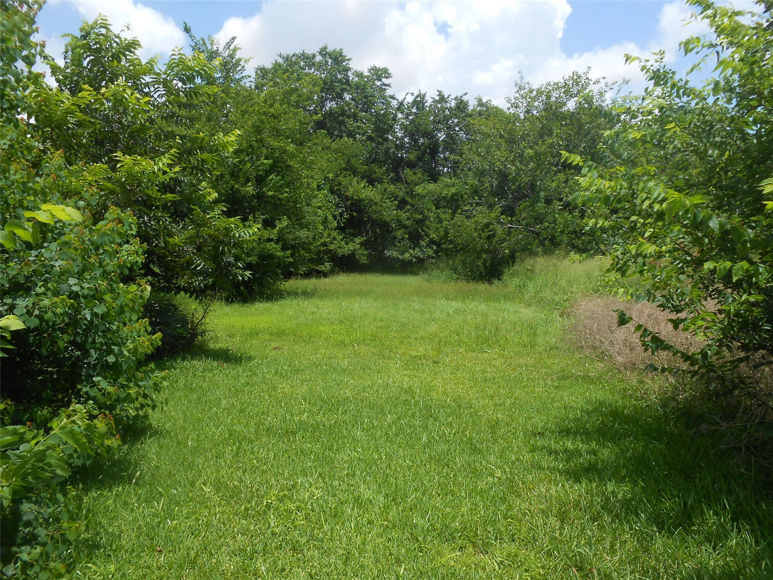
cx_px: 386
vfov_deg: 53.1
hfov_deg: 67.3
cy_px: 290
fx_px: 581
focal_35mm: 26
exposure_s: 1/800
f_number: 3.5
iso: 80
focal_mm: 4.6
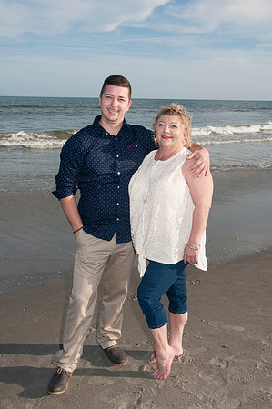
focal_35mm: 38
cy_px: 204
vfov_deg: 51.3
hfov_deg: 35.4
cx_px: 136
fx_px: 426
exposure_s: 1/250
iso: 100
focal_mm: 25
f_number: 11
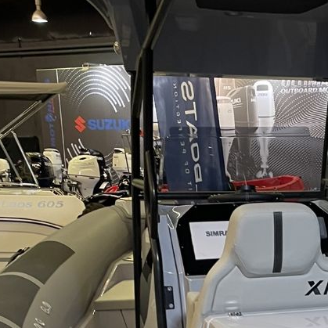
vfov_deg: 20.7
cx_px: 376
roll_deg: -0.9
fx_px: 847
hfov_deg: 20.7
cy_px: 374
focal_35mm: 79
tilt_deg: -13.3
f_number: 1.6
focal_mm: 4.2
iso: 100
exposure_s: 1/50
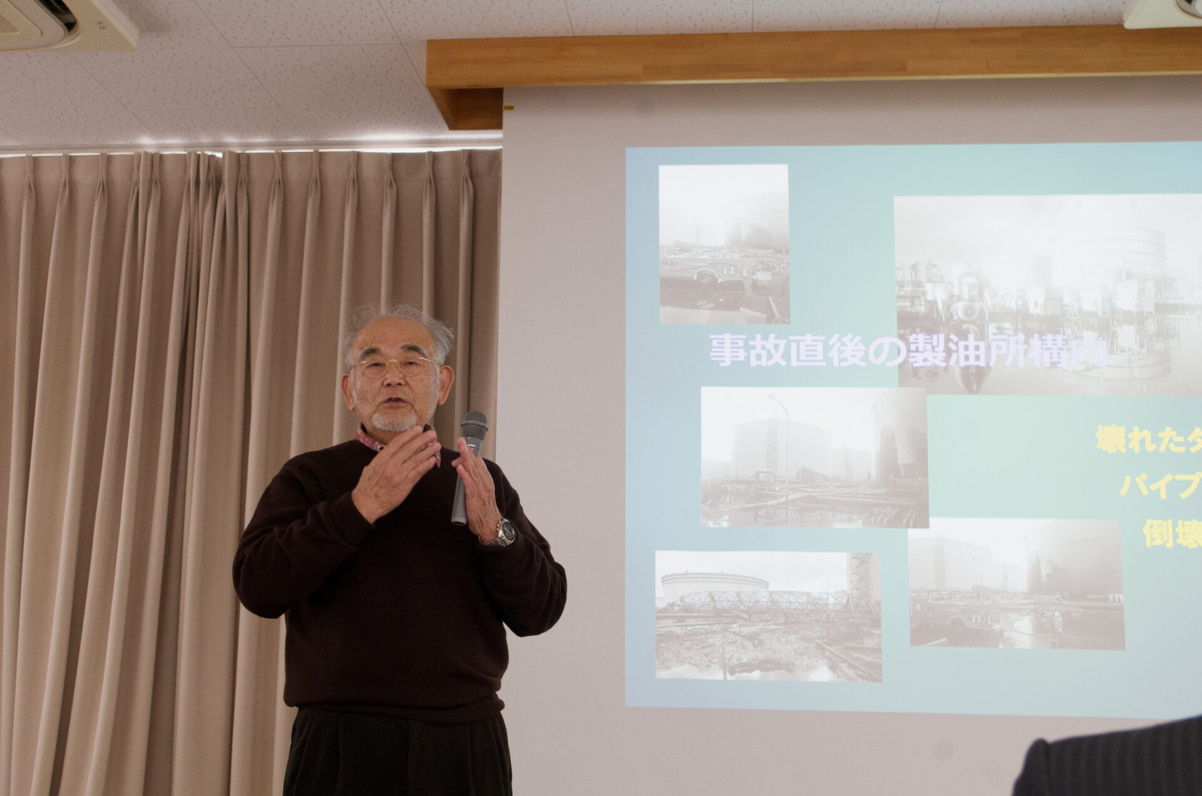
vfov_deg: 27.4
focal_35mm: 49
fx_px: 1633
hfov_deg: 40.4
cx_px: 601
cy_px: 398
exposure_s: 1/80
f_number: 5.6
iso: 1600
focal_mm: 32.5
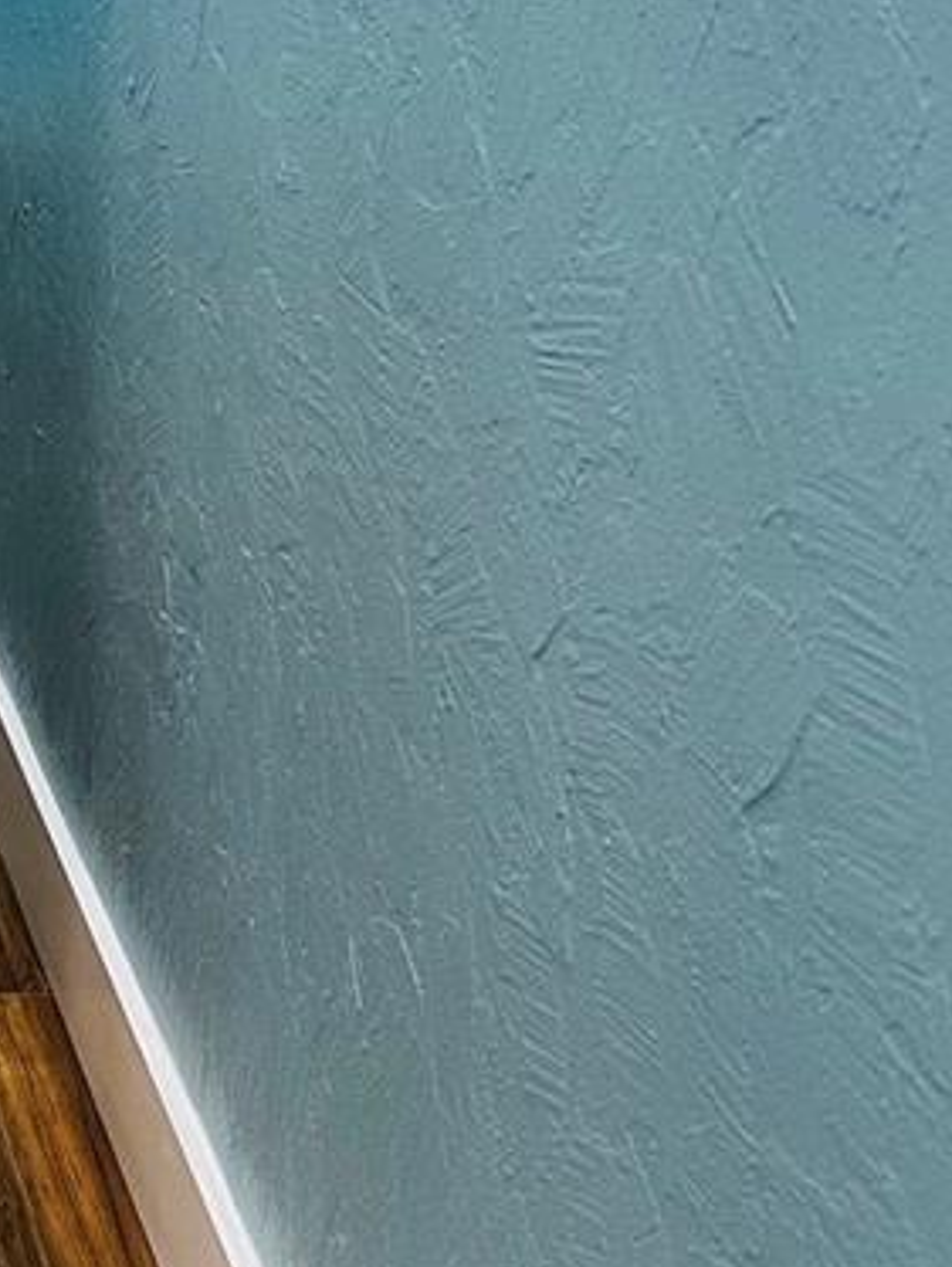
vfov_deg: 23.4
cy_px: -203
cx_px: -444
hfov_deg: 17.4
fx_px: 2820
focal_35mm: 77
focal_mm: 6.86
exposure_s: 1/120
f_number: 1.78
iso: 200
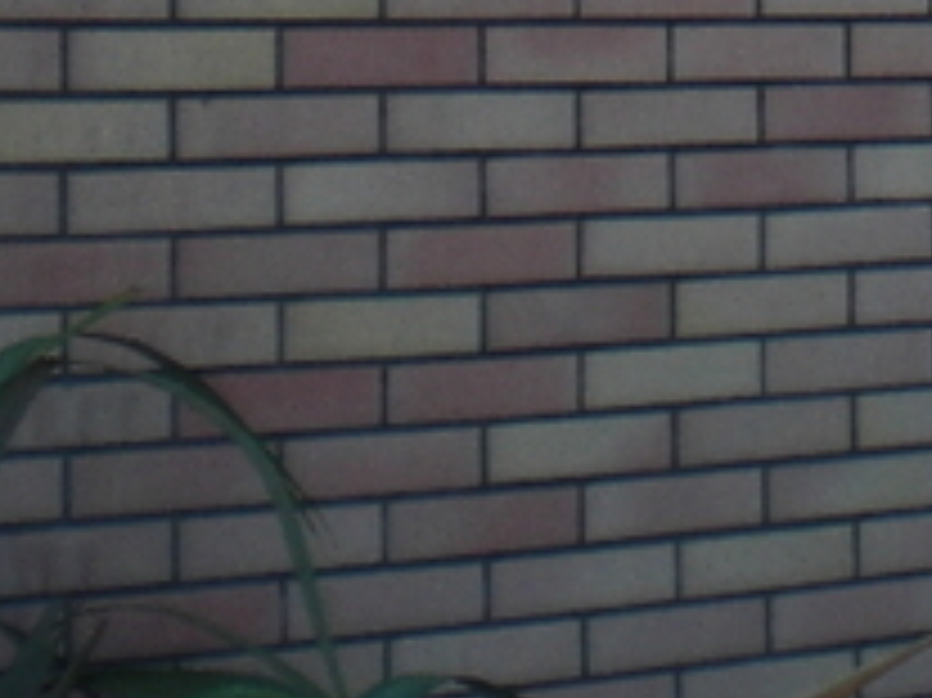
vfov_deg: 9.5
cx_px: 1562
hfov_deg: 12.5
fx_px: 3956
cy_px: -635
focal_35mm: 147
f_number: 3.1
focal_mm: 6.3
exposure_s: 1/400
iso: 64
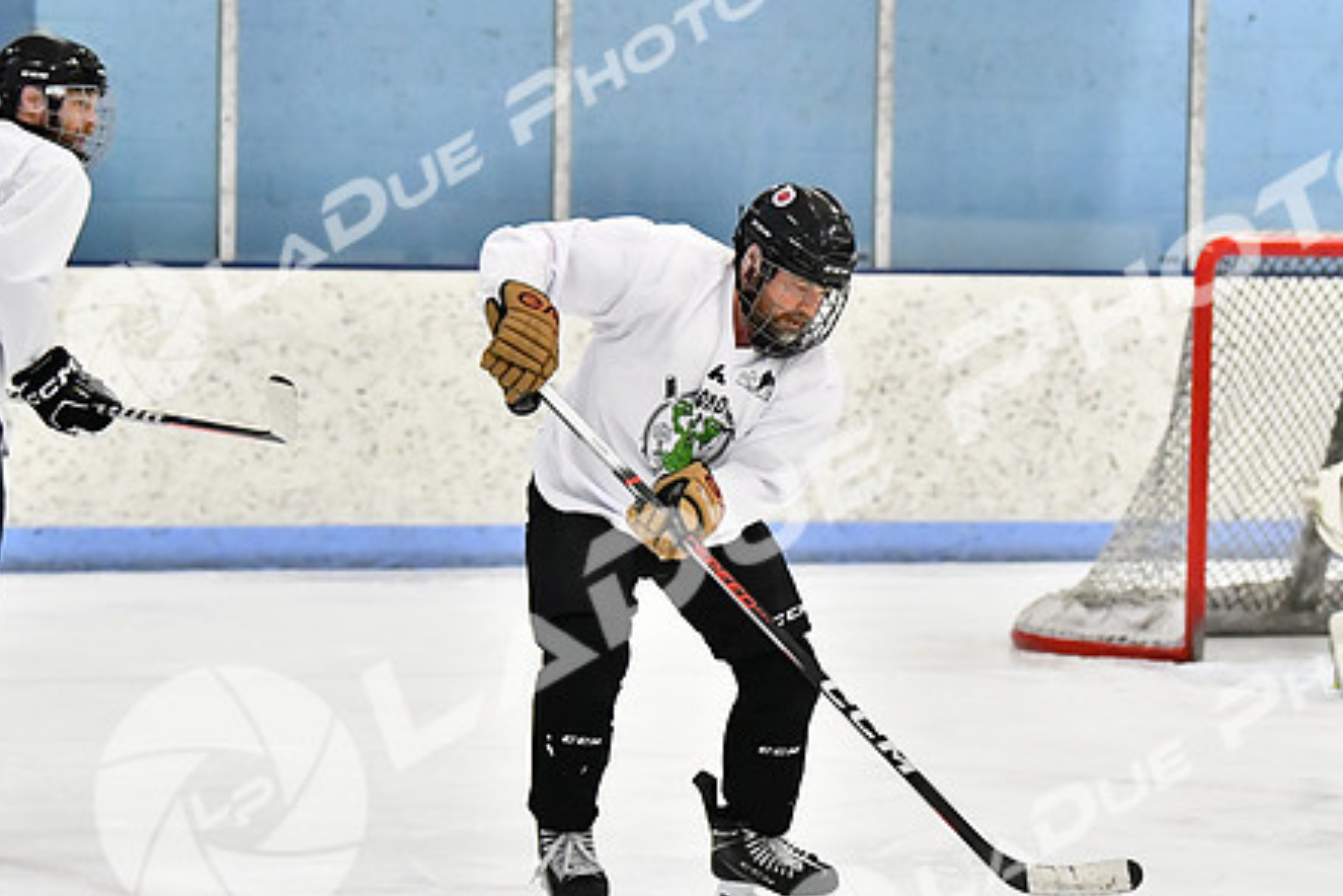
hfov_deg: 8.7
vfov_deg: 5.8
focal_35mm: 236
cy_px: 491
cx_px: 769
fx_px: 8806
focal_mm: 120
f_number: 3.2
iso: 6400
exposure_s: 1/1250
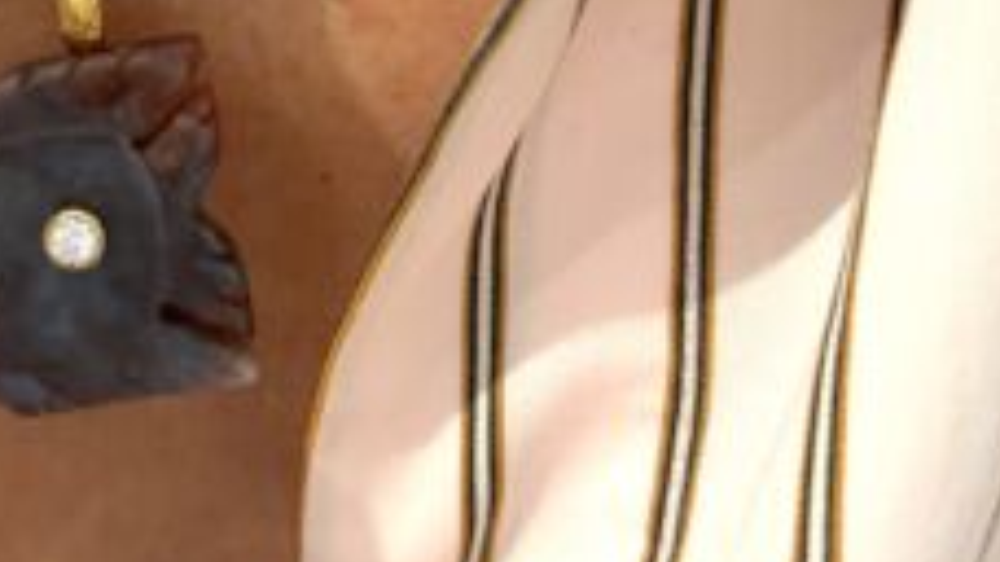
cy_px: -90
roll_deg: +0.2
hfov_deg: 25.0
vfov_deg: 14.2
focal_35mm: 83
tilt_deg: -2.3
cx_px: 154
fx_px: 2200
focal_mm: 5.96
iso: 125
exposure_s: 1/50
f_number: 1.6
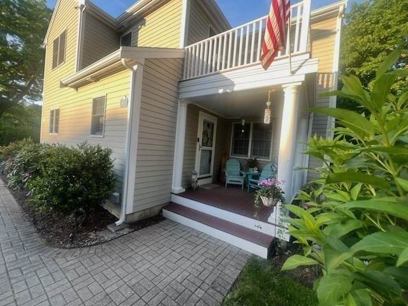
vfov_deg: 89.9
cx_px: 204
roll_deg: -4.6
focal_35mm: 13
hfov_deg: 106.2
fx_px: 153
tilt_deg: -2.2
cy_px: 153
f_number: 1.8
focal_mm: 1.57
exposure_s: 1/99
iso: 50
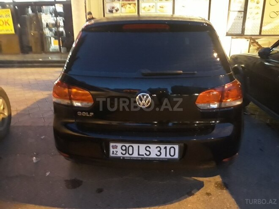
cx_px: 140
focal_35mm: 27
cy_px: 104
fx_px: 218
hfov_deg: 65.3
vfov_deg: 51.4
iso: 800
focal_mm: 3.71
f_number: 1.7
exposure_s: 1/10
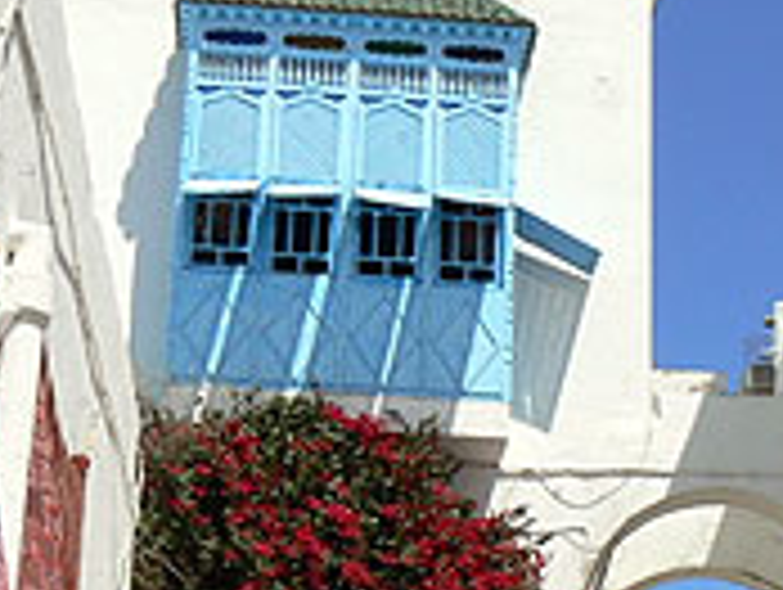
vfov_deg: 15.7
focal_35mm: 93
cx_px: 590
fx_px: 2107
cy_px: 581
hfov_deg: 20.9
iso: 80
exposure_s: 1/400
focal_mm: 6
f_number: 8
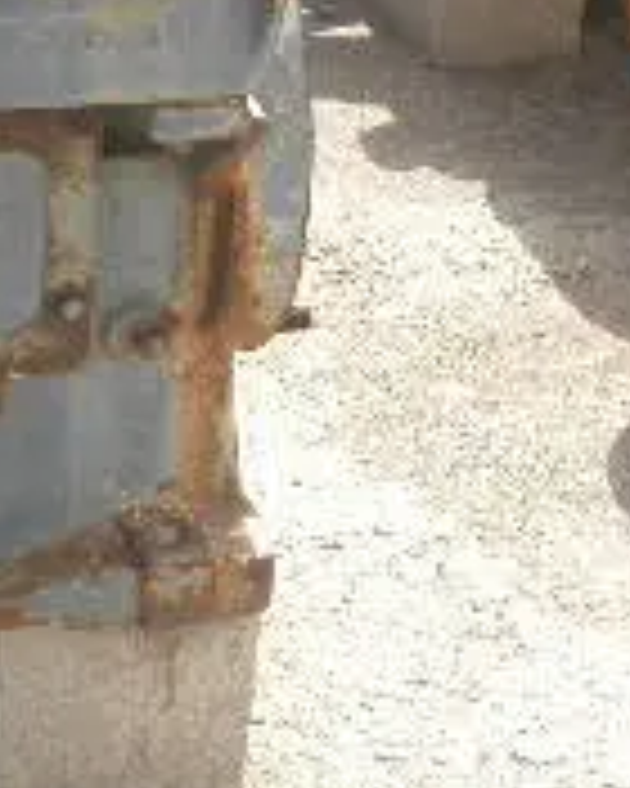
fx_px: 2331
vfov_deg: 18.5
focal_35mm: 100
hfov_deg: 13.8
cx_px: -490
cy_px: -54
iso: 64
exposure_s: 1/320
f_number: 3
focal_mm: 5
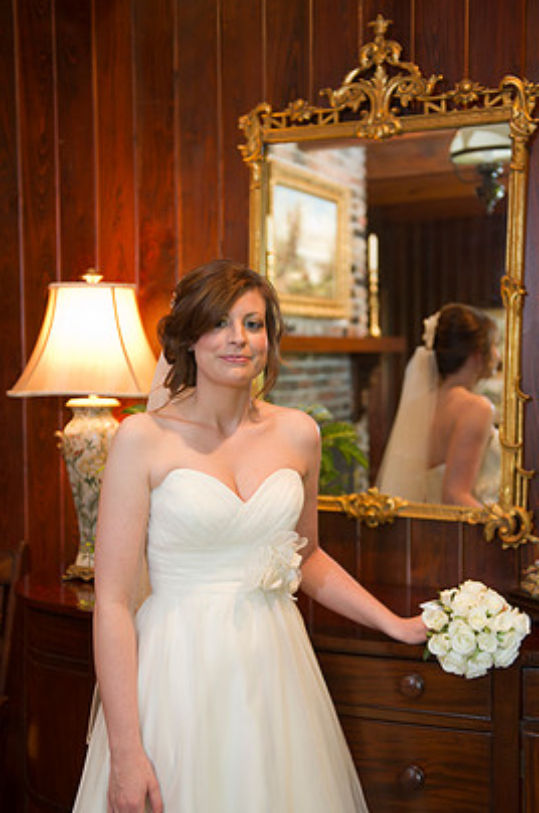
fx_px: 1104
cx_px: 277
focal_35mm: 49
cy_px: 439
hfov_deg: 27.4
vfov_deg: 40.4
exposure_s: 1/80
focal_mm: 44
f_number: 2.8
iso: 1250
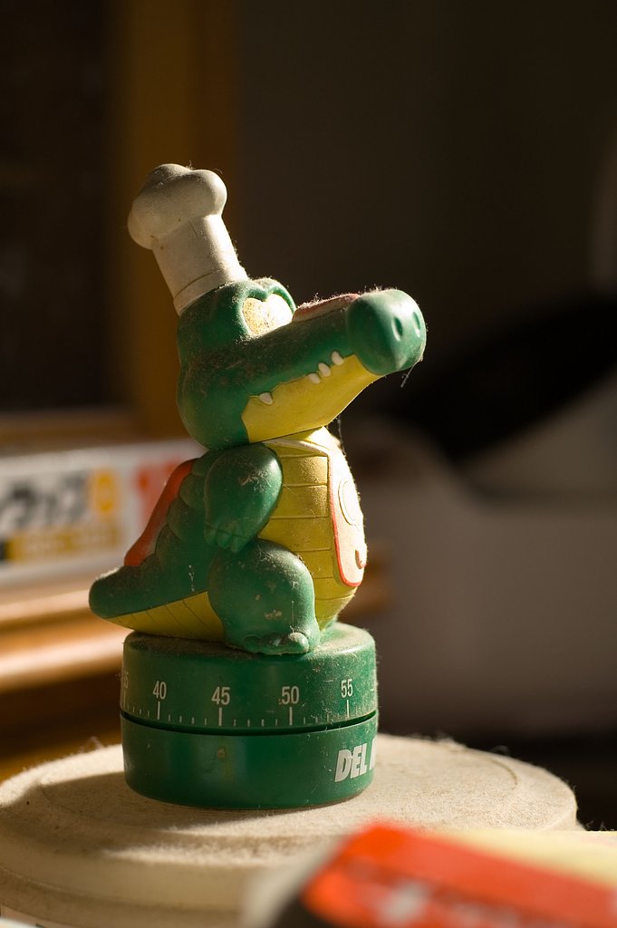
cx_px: 308
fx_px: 1931
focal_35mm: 75
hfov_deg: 18.2
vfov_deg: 27.0
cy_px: 464
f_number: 2.8
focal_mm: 50
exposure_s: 1/200
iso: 250
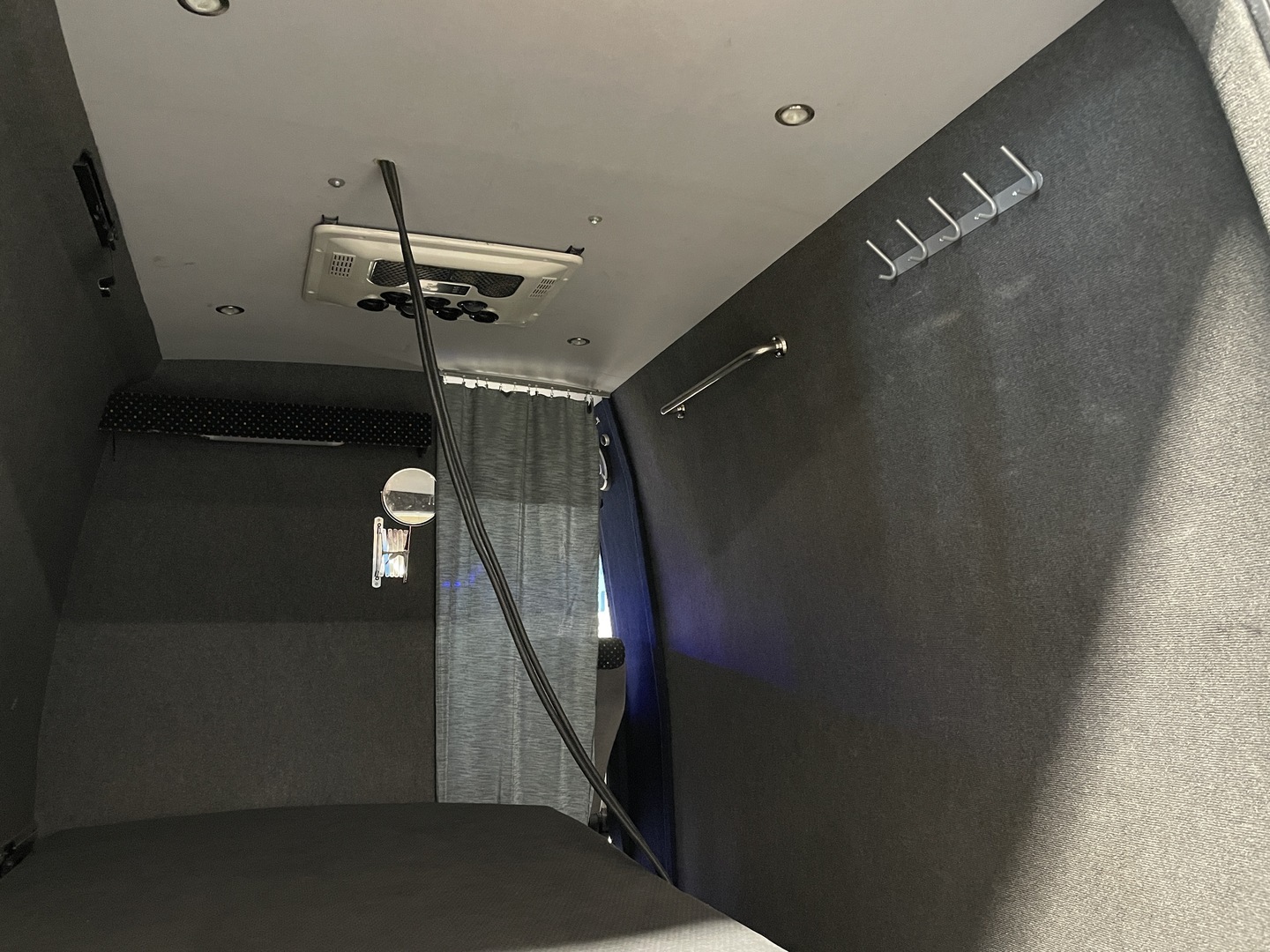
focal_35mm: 26
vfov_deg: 53.1
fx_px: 954
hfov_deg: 67.3
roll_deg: +0.9
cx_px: 635
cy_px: 476
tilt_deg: +9.9
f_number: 1.6
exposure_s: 1/25
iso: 800
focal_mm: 4.2
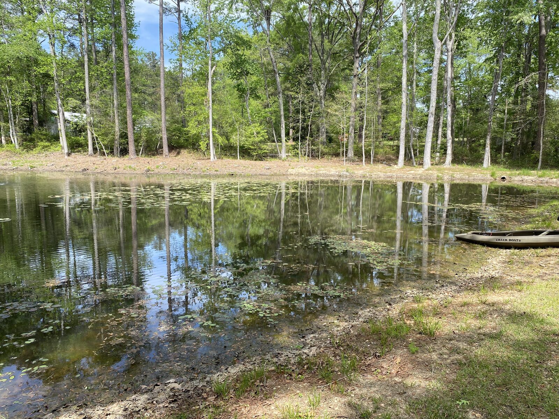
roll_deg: -0.7
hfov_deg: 67.3
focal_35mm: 26
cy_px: 210
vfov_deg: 53.1
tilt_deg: -7.3
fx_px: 420
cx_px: 280
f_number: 1.8
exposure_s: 1/816
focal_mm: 4.25
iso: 32
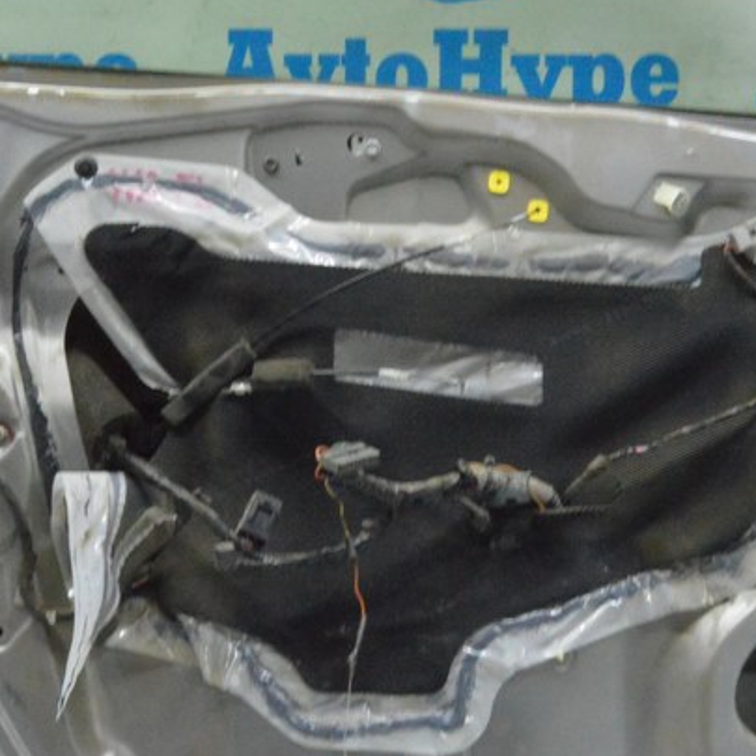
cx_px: 403
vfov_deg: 29.5
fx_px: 1433
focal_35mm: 58
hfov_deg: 29.5
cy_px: 350
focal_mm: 18
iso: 6400
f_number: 20
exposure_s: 1/15
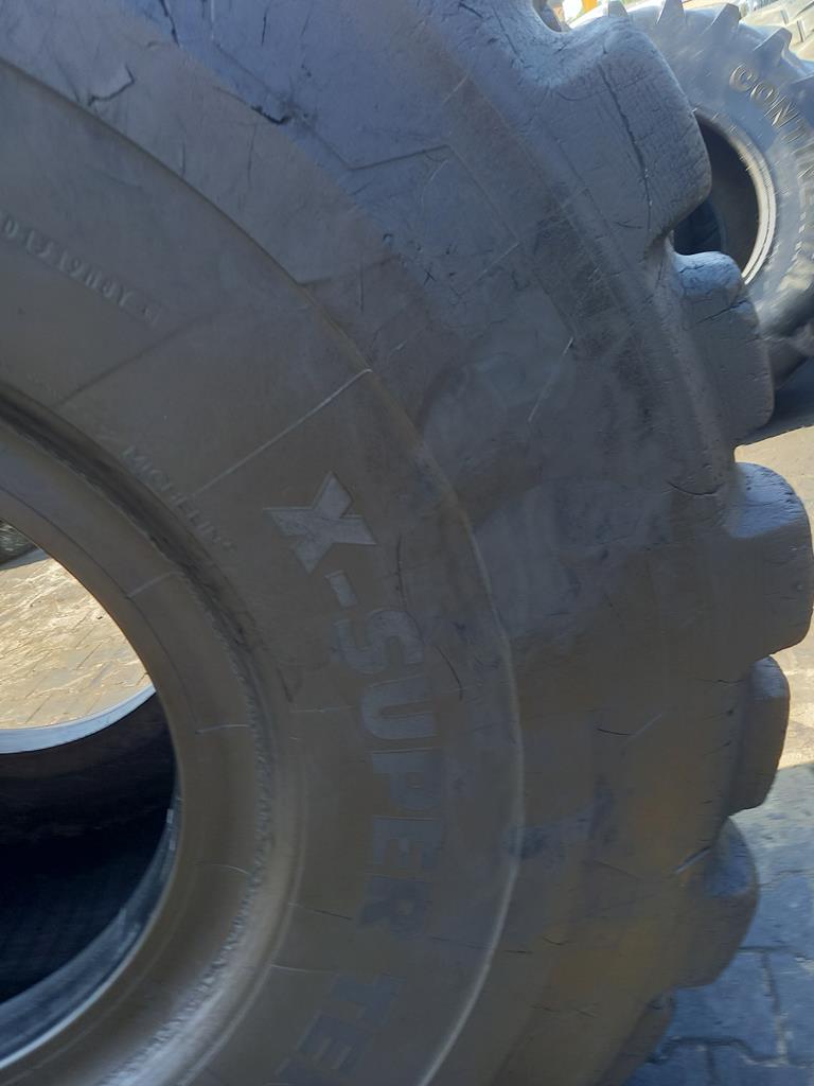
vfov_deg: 69.4
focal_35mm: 25
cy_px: 543
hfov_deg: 54.9
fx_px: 784
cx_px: 407
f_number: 1.8
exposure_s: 1/50
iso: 50
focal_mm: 4.65
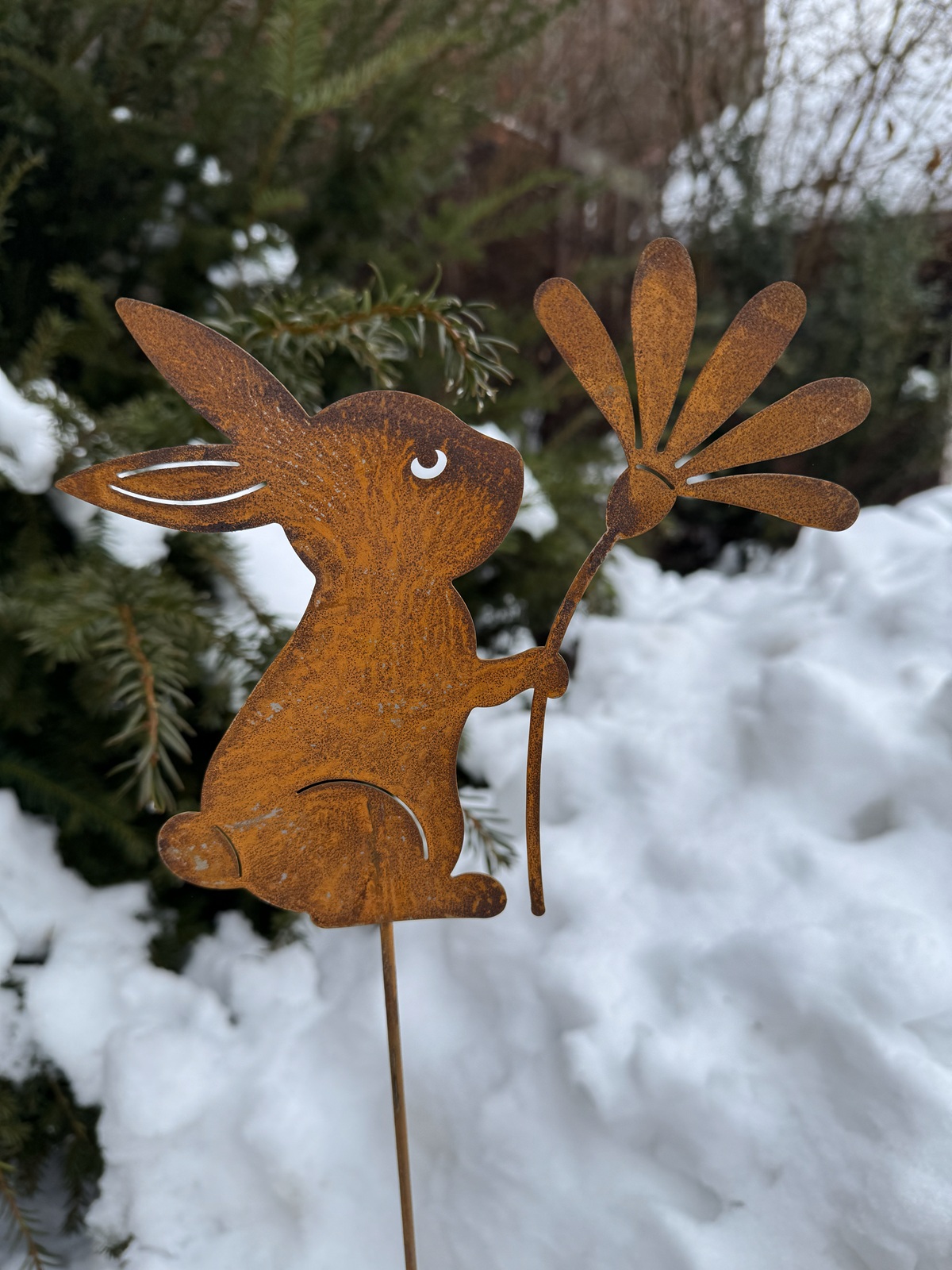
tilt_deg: -14.4
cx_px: 476
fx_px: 880
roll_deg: +2.1
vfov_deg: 71.6
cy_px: 635
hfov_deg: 56.8
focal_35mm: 24
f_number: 1.78
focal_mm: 6.76
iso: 80
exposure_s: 1/966
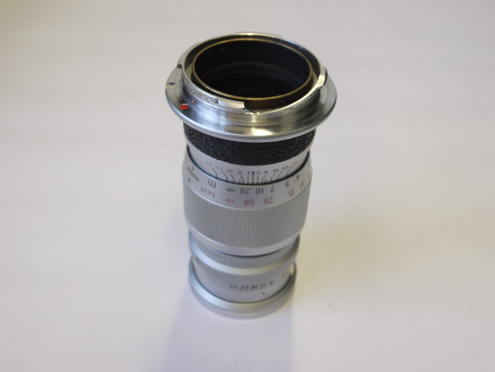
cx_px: 248
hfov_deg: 42.9
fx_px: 629
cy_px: 186
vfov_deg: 32.9
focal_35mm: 44
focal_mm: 22
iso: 400
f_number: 10
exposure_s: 1/20
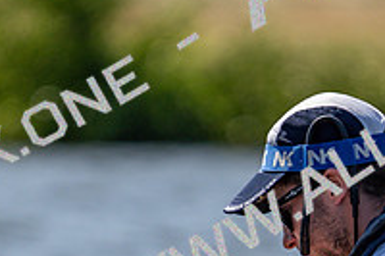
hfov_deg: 1.6
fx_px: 13763
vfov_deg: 1.1
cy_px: 313
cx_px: 350
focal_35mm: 1288
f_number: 6.3
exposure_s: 1/2000
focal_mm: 444
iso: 250
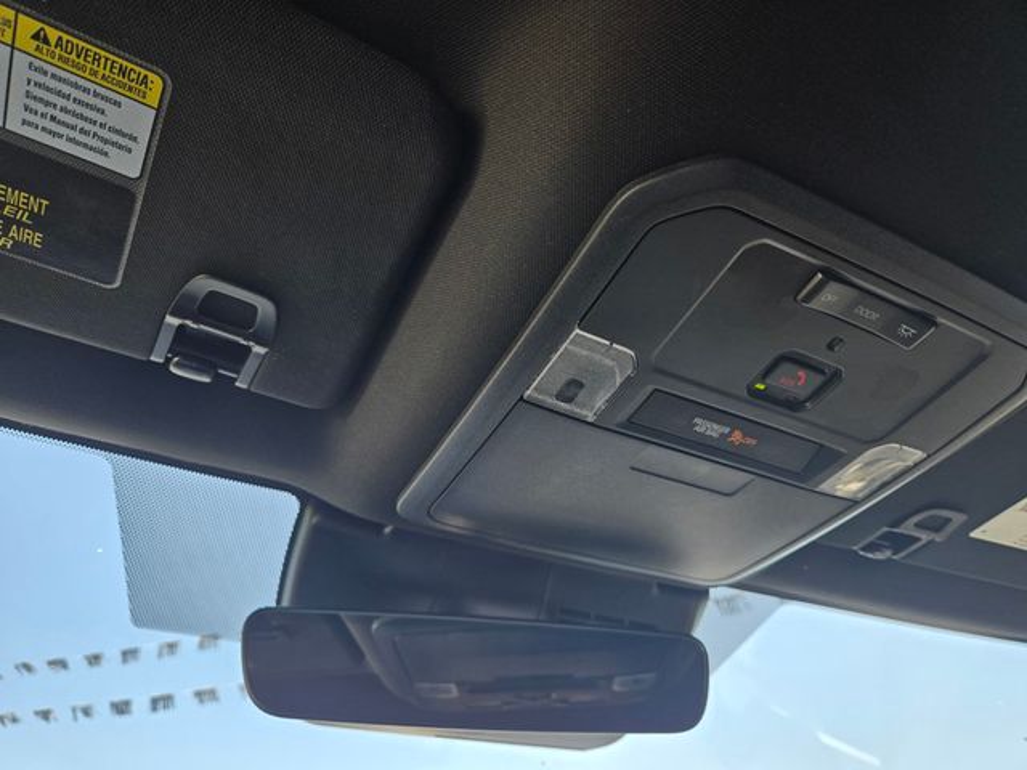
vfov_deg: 58.9
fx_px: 682
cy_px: 385
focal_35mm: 23
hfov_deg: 73.9
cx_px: 514
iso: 50
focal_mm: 5.4
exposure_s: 1/180
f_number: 1.8
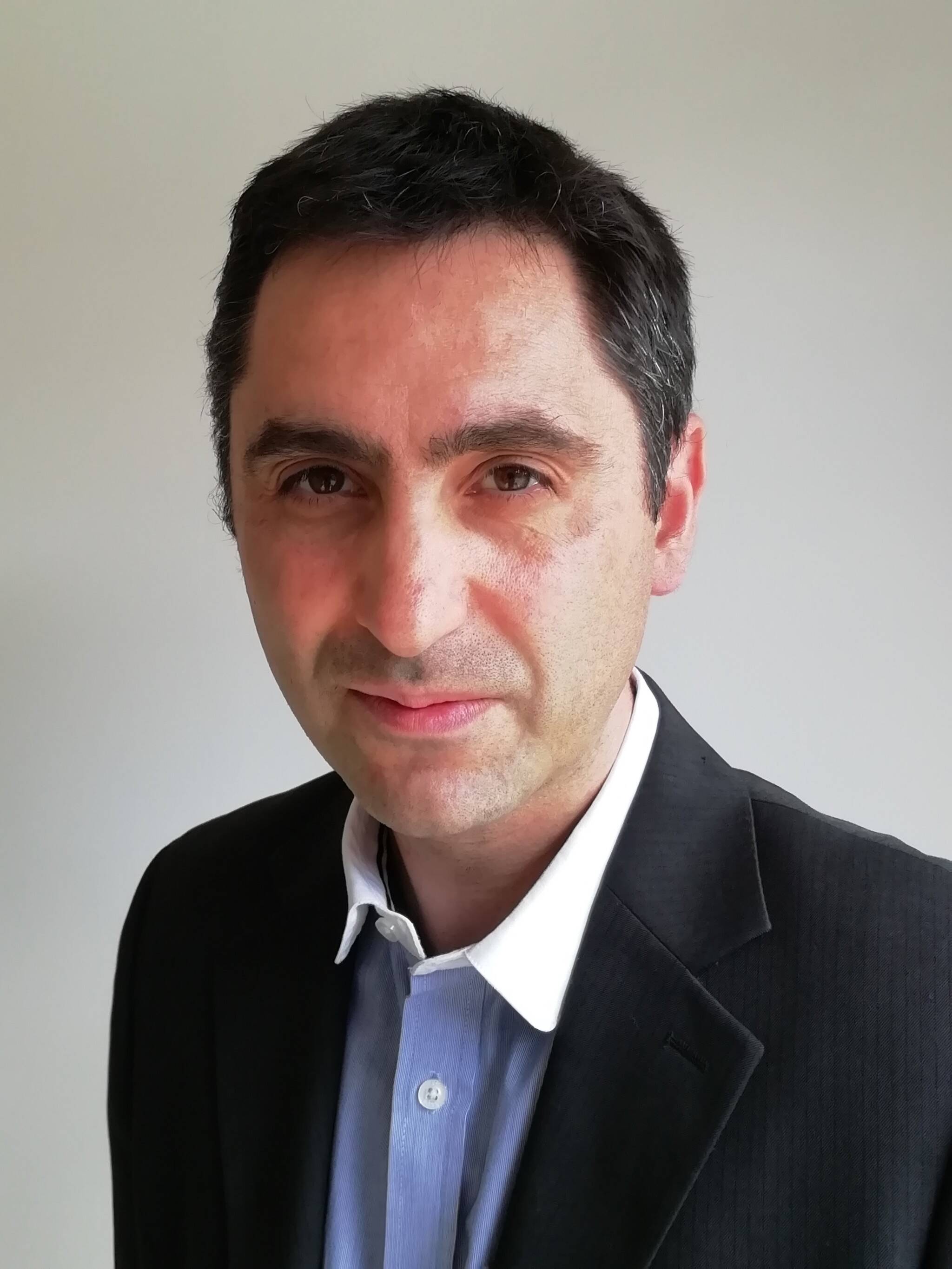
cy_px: 634
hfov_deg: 33.6
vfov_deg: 43.9
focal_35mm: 43
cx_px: 476
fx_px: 1577
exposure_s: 1/100
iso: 64
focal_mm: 3.21
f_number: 2.2
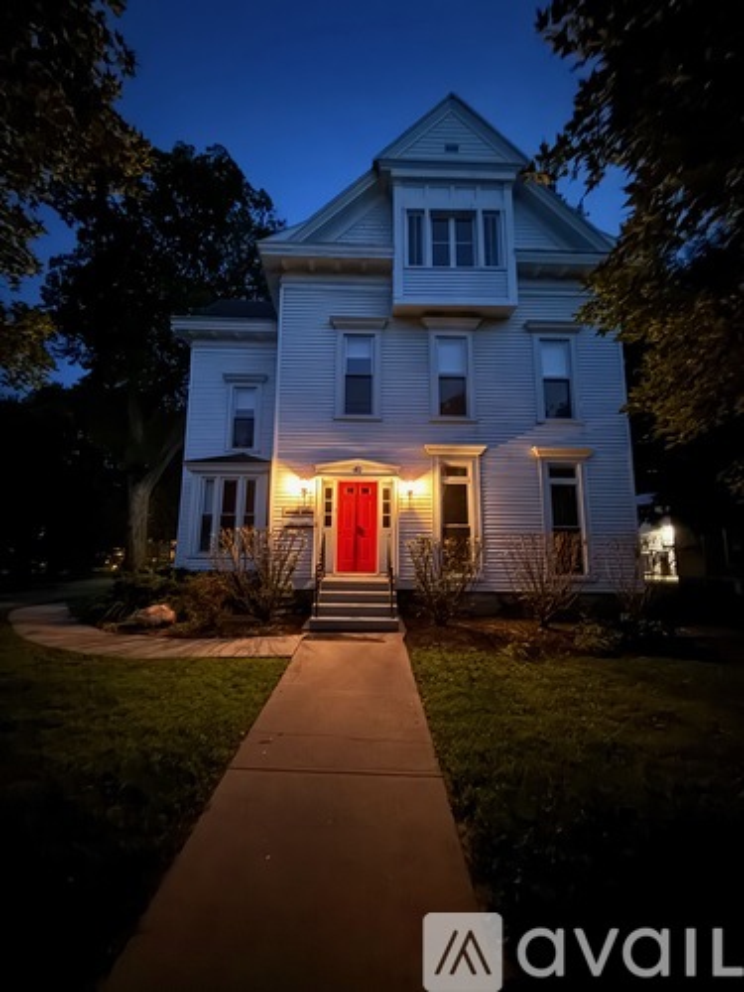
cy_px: 496
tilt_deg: +10.1
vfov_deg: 102.1
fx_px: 401
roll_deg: -0.6
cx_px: 372
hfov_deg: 85.7
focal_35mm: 14
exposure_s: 1/12
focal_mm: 2.22
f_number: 2.2
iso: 2500
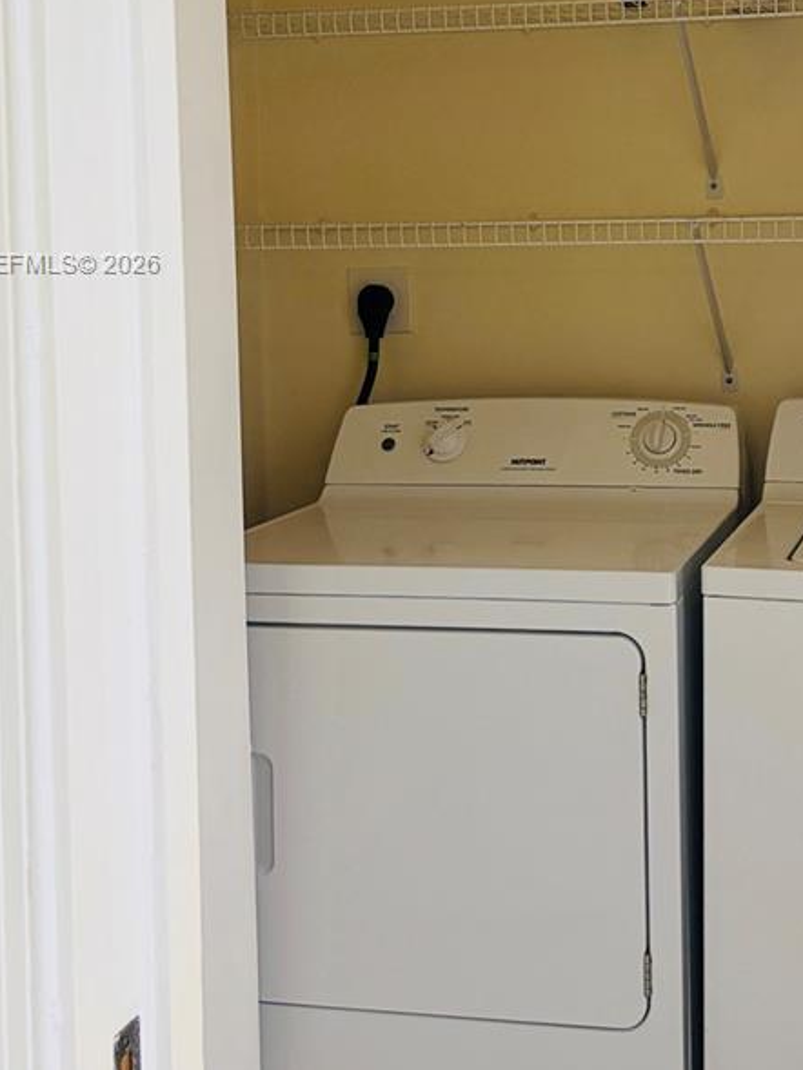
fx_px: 1639
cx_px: 639
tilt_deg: -2.3
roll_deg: +0.4
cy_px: 265
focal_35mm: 53
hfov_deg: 27.0
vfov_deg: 35.4
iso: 250
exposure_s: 1/120
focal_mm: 5.96
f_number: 1.6
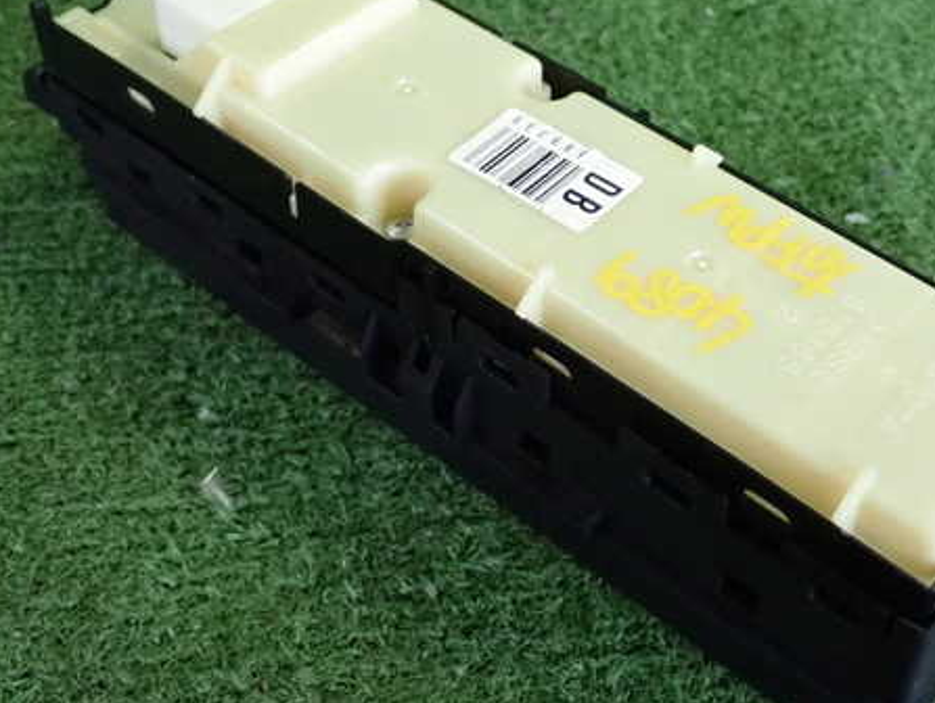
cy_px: 312
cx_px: 571
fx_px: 1595
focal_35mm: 59
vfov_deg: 24.8
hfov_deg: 32.6
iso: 1600
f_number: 2.9
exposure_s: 1/125
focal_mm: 7.84
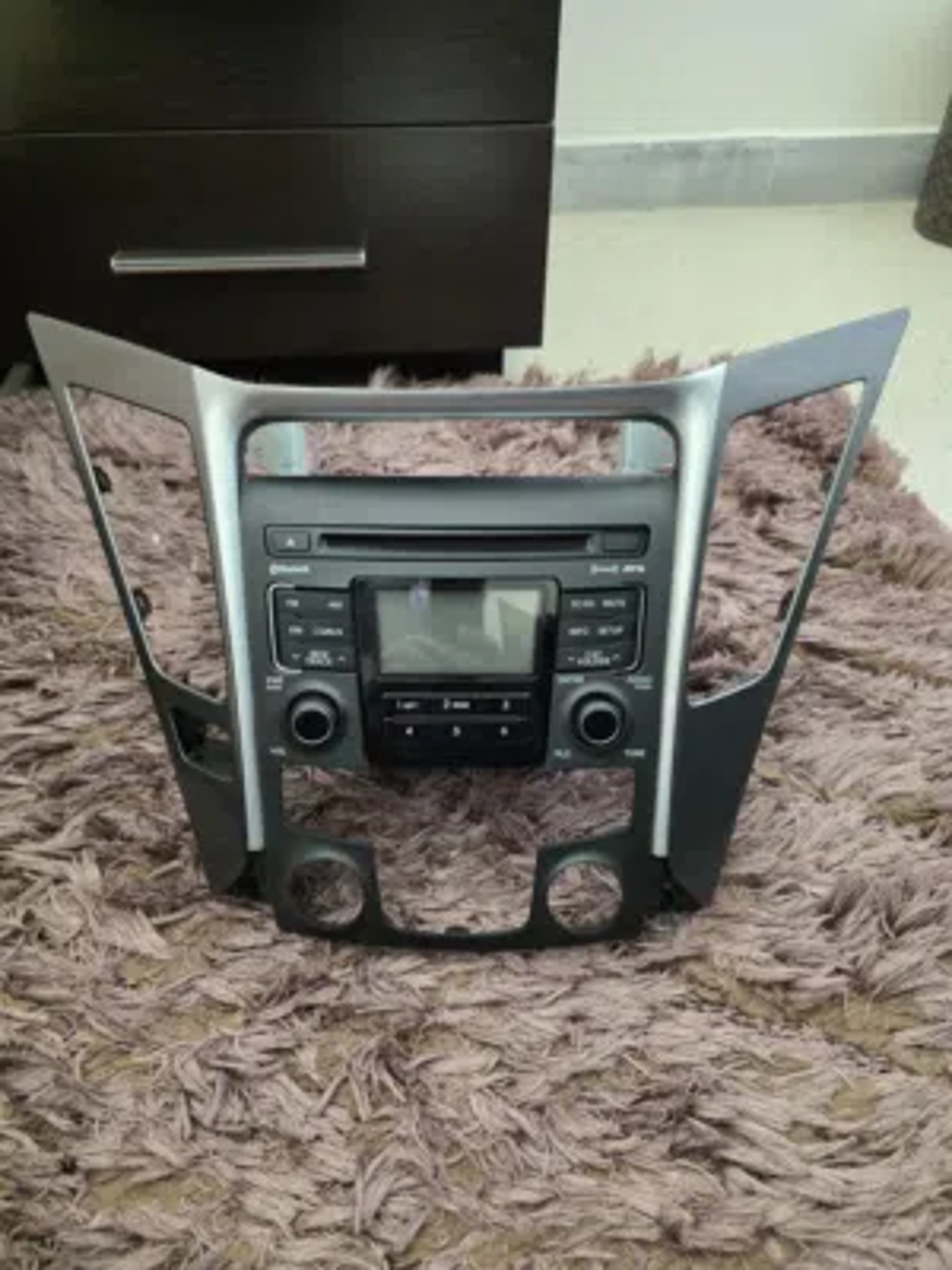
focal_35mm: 23
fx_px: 843
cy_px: 635
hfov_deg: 58.9
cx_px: 476
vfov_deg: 73.9
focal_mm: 6.3
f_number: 1.7
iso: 320
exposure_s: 1/100
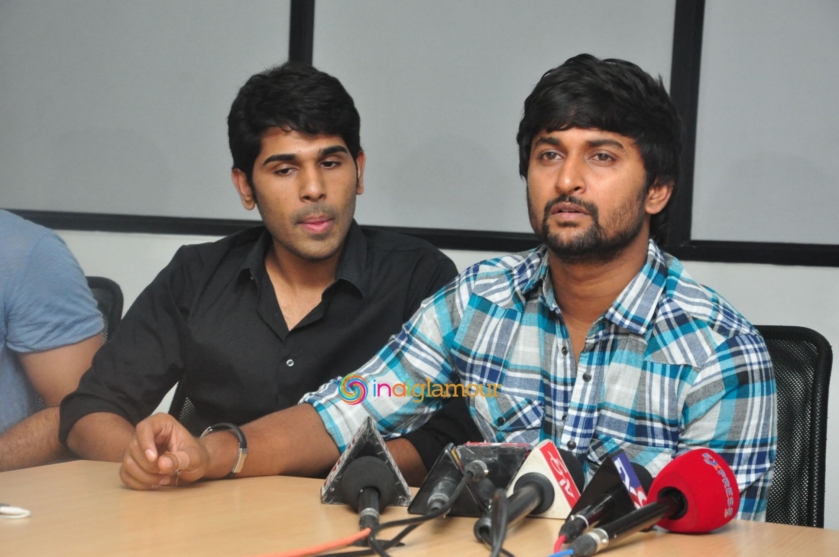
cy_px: 278
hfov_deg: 21.9
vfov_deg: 14.7
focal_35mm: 93
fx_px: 2165
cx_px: 420
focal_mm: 62
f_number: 7.1
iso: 1600
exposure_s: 1/125
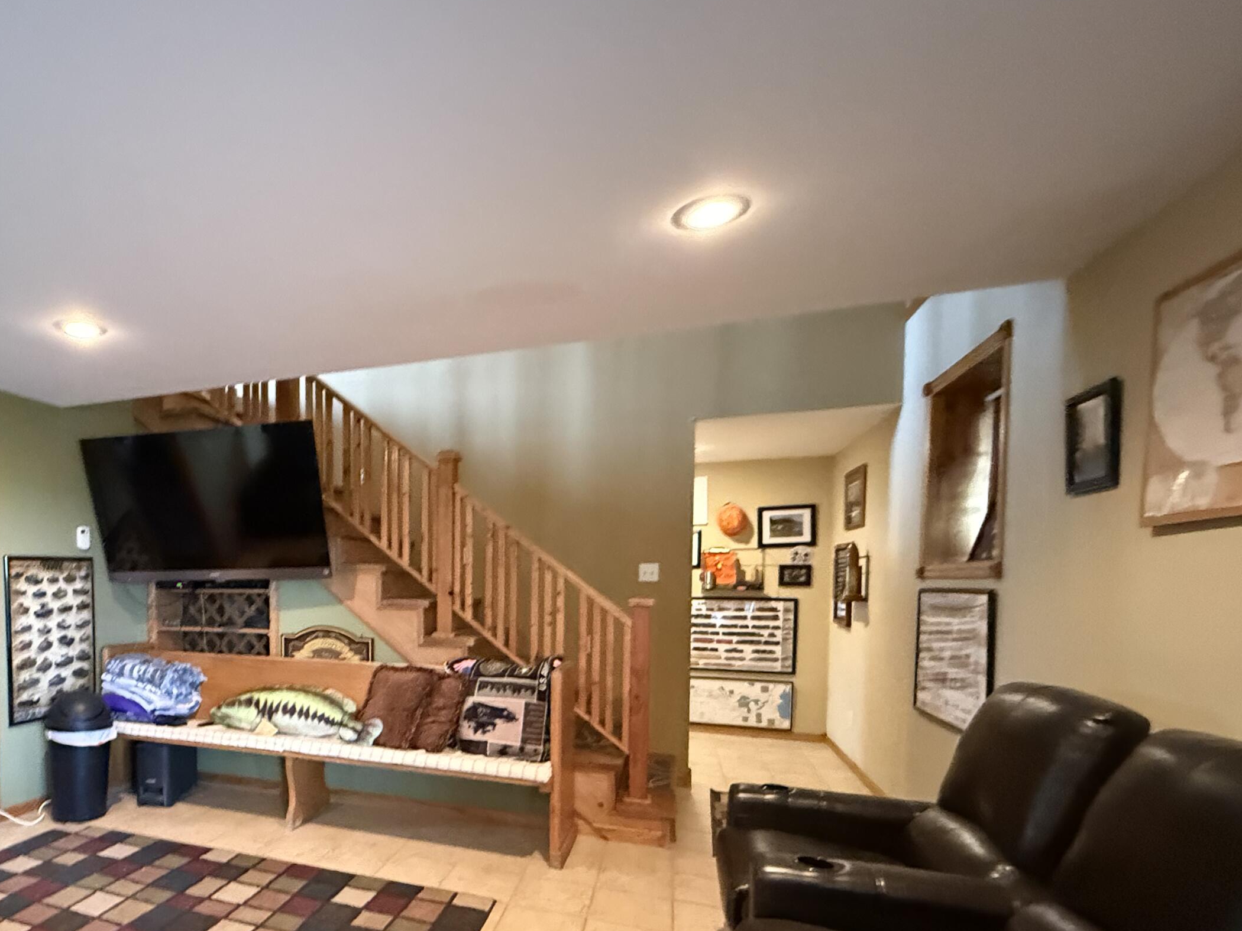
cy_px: 609
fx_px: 718
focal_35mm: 20
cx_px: 371
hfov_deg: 77.9
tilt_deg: +1.0
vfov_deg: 64.5
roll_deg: -2.7
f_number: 2.2
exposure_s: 1/40
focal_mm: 2.22
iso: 1000
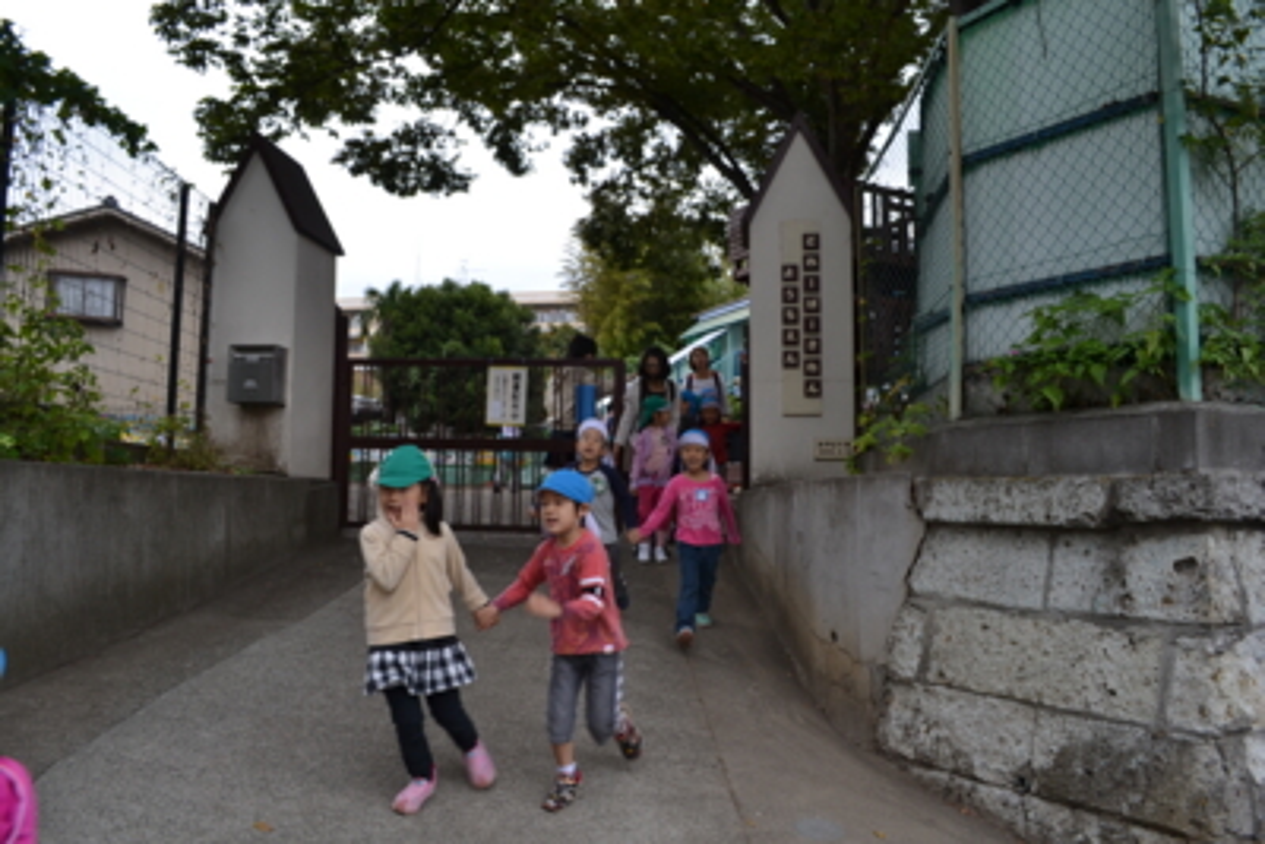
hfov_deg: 67.4
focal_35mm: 27
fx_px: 949
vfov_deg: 48.0
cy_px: 422
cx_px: 632
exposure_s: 1/125
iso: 200
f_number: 5.6
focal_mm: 18
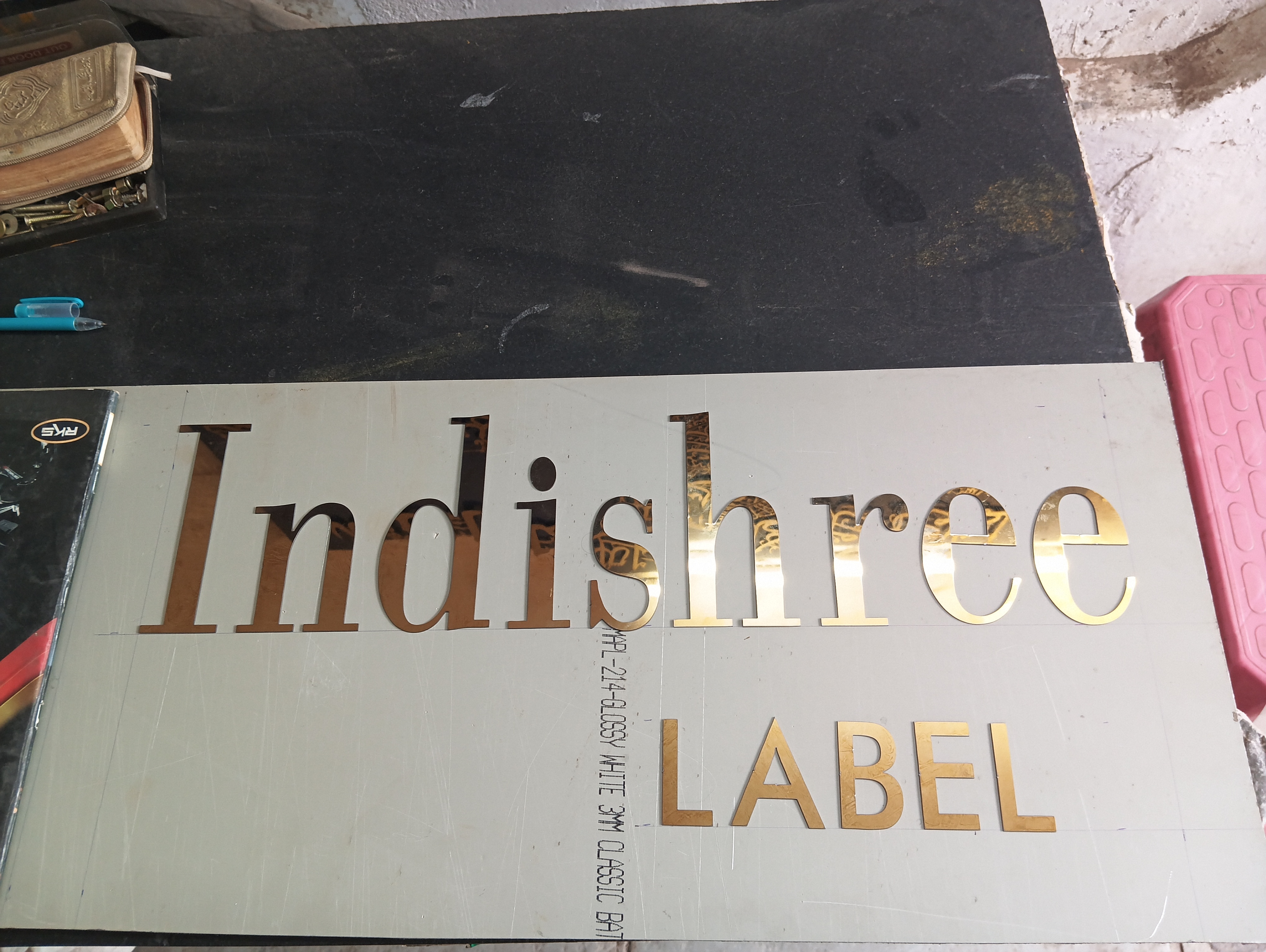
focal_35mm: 28
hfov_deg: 63.4
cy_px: 476
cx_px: 633
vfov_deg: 49.9
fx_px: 1025
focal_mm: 4.22
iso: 190
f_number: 1.8
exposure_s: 1/33.3
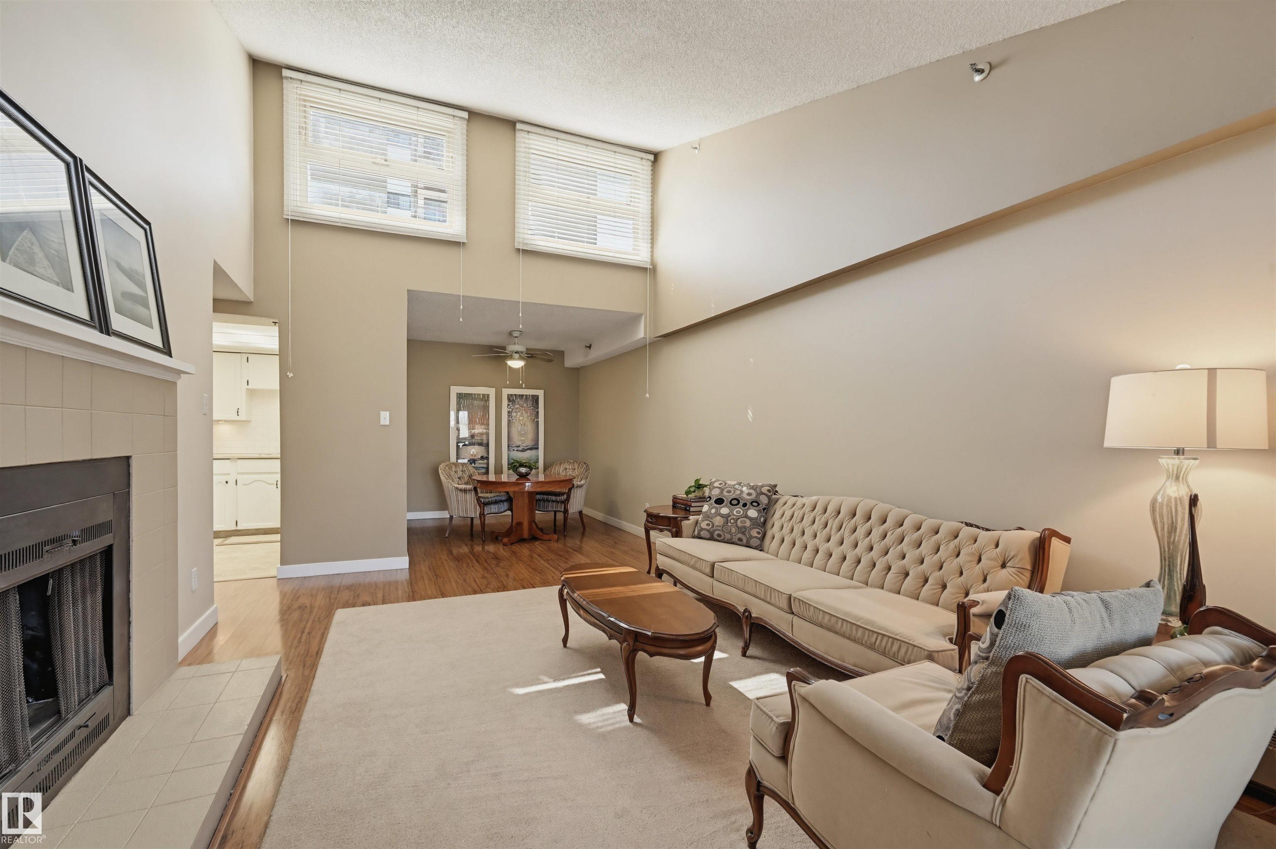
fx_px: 549
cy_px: 424
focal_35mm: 16
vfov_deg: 75.4
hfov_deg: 98.6
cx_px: 638
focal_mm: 15.5
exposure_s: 1/13
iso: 400
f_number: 8
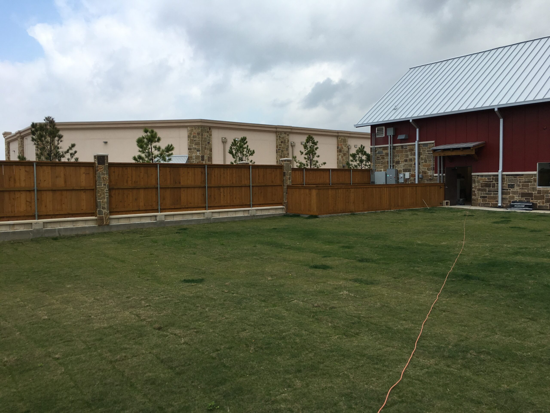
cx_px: 275
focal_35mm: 29
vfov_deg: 48.2
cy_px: 206
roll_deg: +0.2
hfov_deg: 61.7
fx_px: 461
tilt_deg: -1.7
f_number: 2.2
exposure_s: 1/1304
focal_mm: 4.15
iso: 25
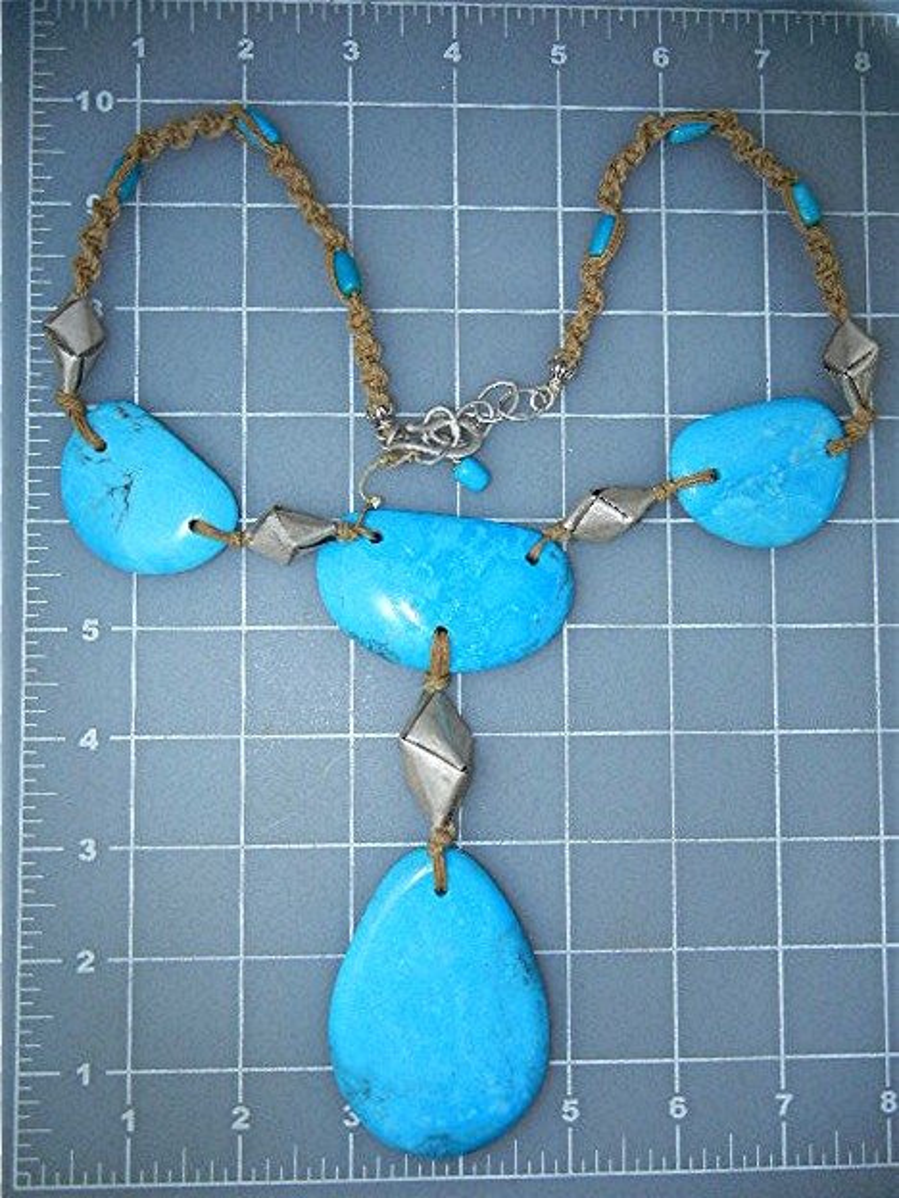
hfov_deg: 46.8
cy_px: 599
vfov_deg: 60.0
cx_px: 450
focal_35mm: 30
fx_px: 1039
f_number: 3.5
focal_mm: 5.4
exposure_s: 1/30
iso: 200
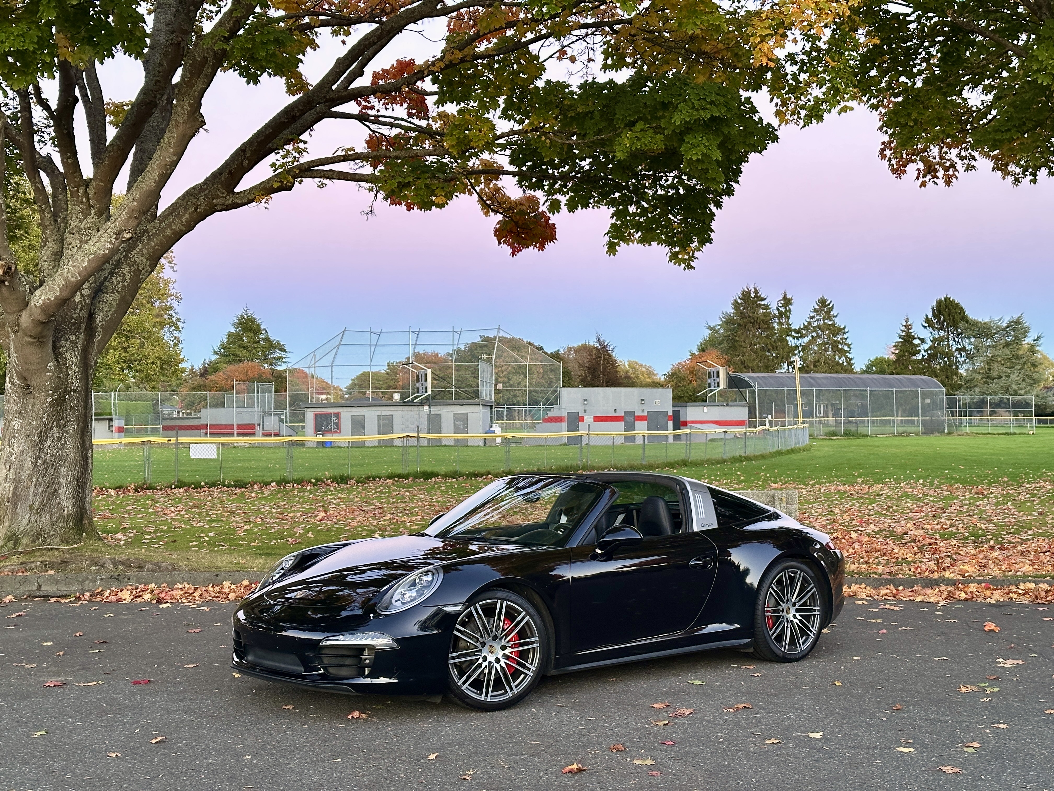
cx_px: 527
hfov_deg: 39.7
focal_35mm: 48
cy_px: 396
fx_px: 1462
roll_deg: +0.8
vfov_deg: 30.3
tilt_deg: +1.2
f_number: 1.78
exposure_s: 1/40
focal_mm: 6.86
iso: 400
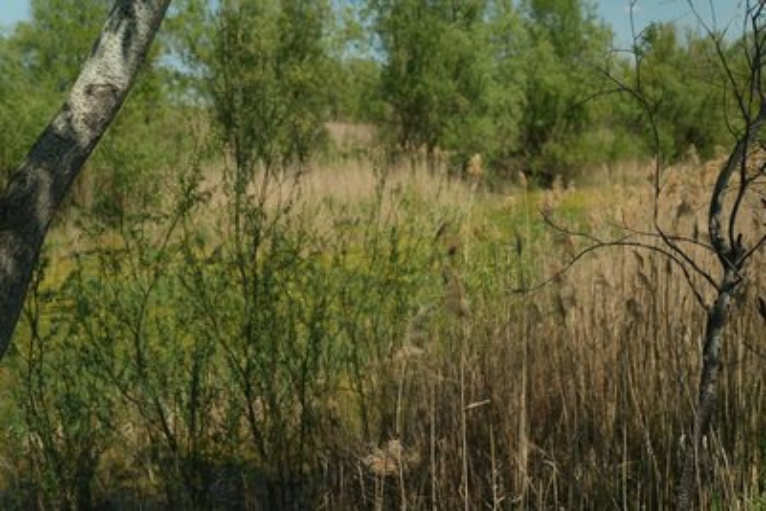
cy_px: 256
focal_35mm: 47
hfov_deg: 41.9
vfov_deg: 28.7
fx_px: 1000
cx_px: 383
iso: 100
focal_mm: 47
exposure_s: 1/400
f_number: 2.8
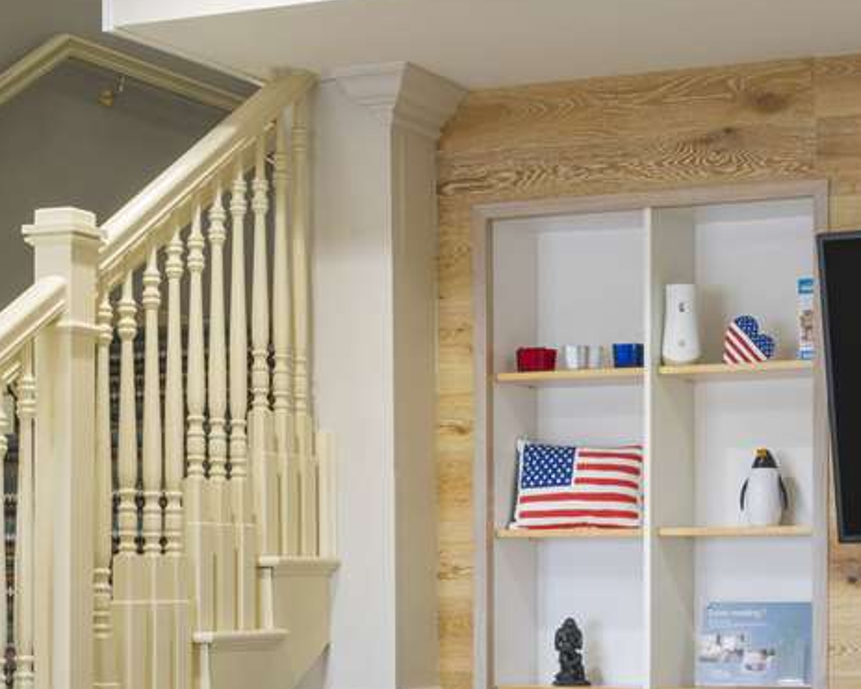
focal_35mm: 82
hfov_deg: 23.1
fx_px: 2089
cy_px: 678
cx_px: 614
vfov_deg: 18.3
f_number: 11
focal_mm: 27
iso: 400
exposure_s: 2
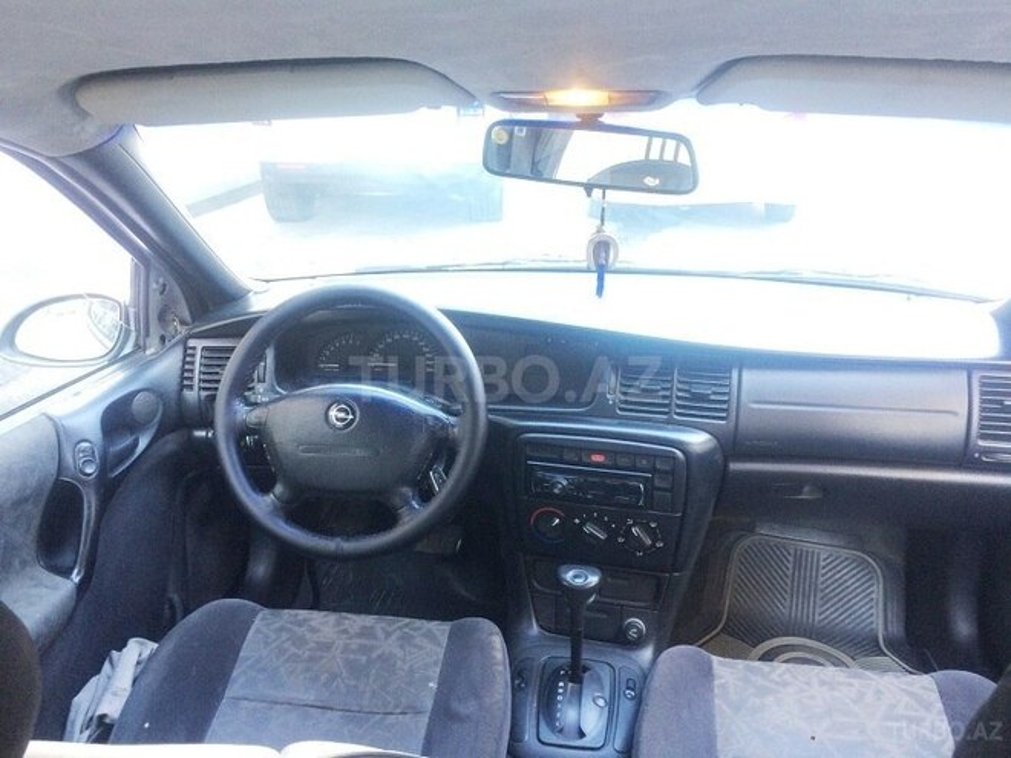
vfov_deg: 48.2
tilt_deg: -21.5
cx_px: 506
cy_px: 379
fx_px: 847
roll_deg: -0.4
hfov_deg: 61.7
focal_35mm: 29
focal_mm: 4.15
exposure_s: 1/33
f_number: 2.2
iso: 125
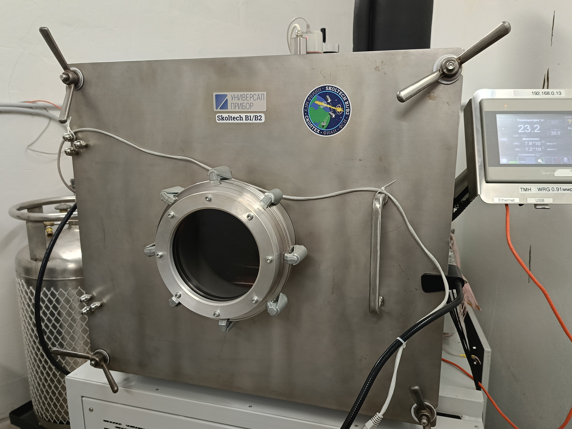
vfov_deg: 53.1
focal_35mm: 26
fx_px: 430
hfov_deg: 67.3
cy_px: 220
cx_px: 297
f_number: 1.79
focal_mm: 5.44
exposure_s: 1/50
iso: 640
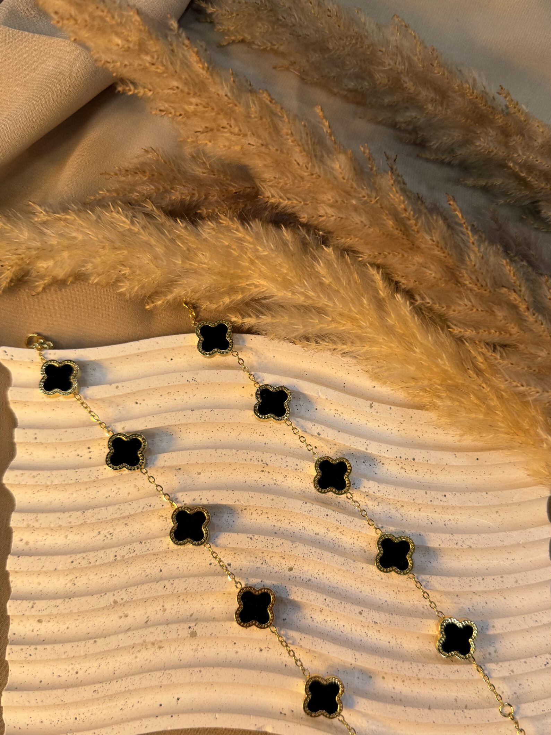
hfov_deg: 48.1
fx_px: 616
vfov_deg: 61.5
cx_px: 316
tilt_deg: -78.5
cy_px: 402
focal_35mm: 29
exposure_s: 1/70
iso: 200
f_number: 1.78
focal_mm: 6.76
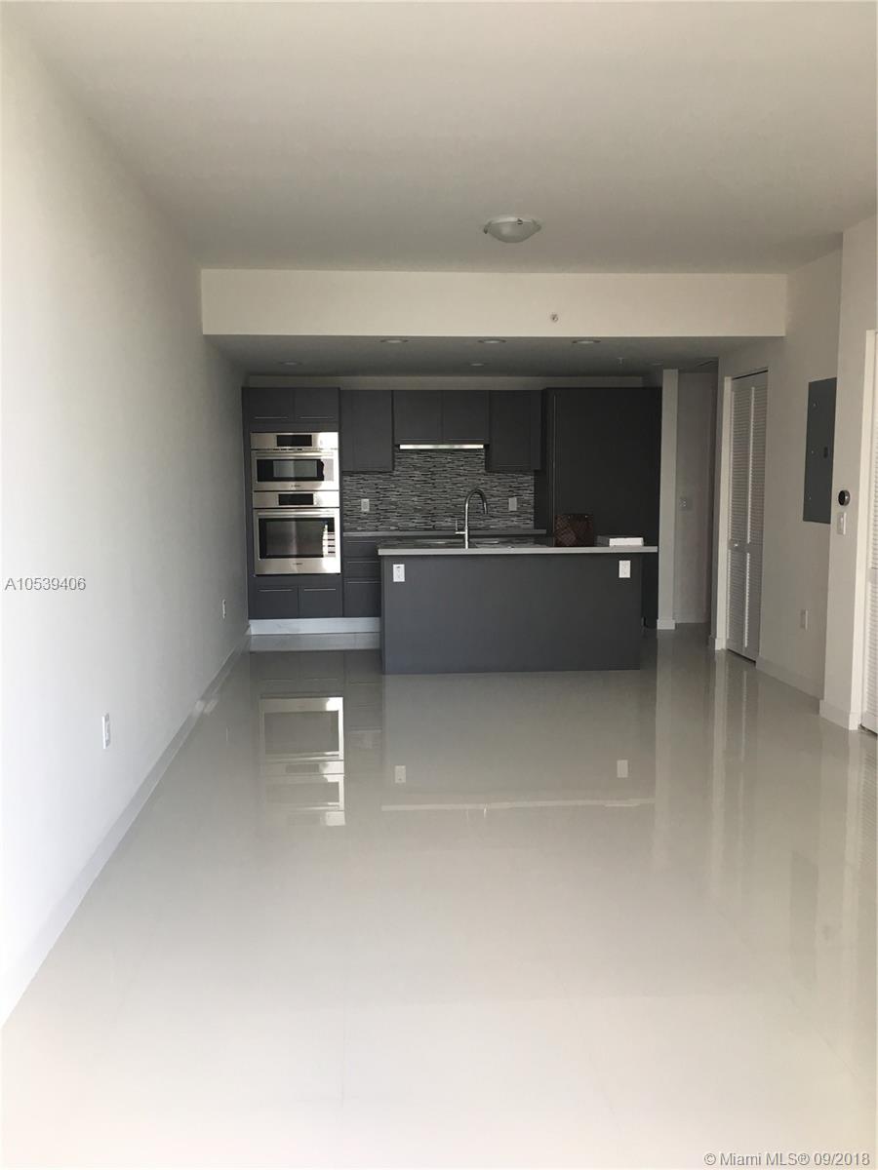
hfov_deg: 48.2
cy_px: 585
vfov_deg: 61.7
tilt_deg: -6.4
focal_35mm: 29
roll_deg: -0.2
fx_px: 981
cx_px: 439
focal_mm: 4.15
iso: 25
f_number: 2.2
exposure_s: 1/40
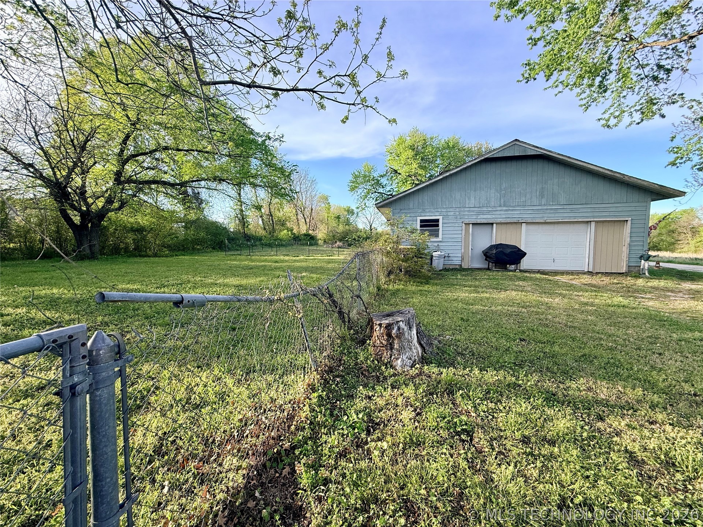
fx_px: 284
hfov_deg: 102.1
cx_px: 352
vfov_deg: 85.7
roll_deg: +0.5
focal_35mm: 14
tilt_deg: -3.9
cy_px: 264
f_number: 2.2
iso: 64
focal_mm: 2.22
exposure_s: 1/349
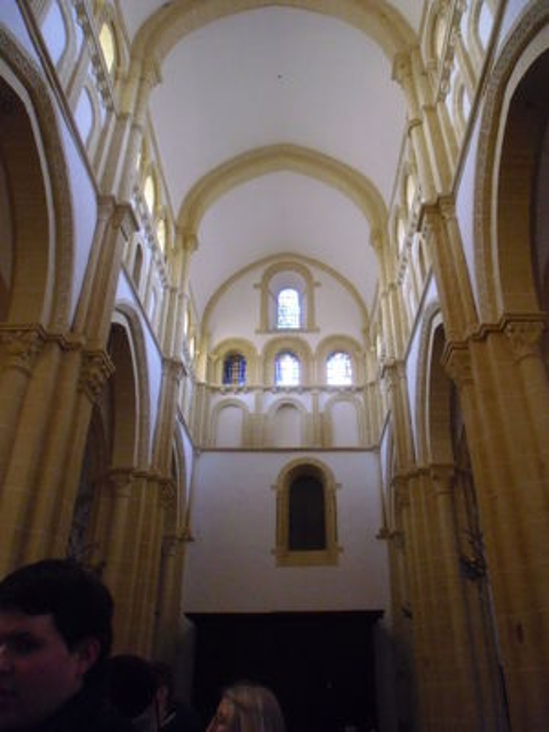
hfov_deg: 49.7
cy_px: 366
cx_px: 274
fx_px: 592
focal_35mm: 28
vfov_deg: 63.4
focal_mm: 4.65
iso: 400
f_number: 2.6
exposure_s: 1/20
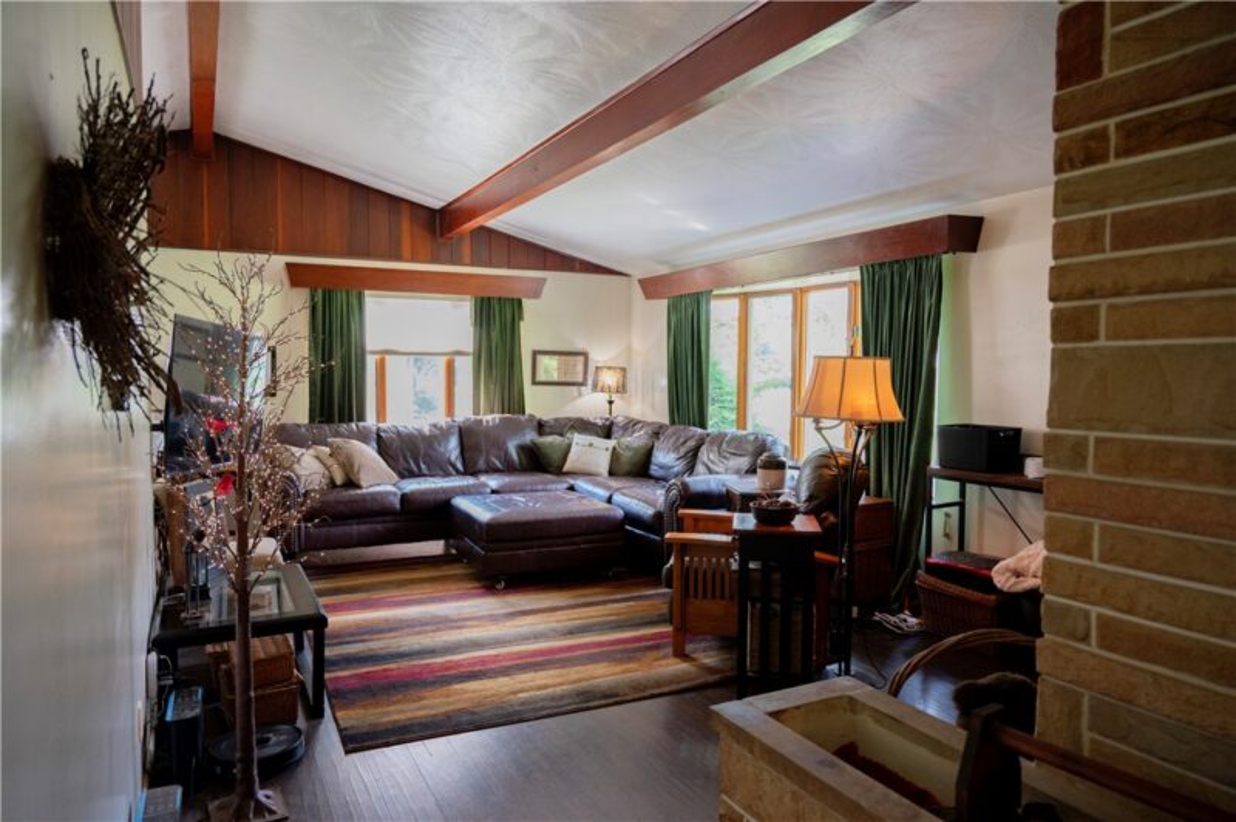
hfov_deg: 73.8
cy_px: 411
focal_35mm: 24
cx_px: 618
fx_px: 823
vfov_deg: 53.1
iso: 1600
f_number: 4
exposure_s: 1/125
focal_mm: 24
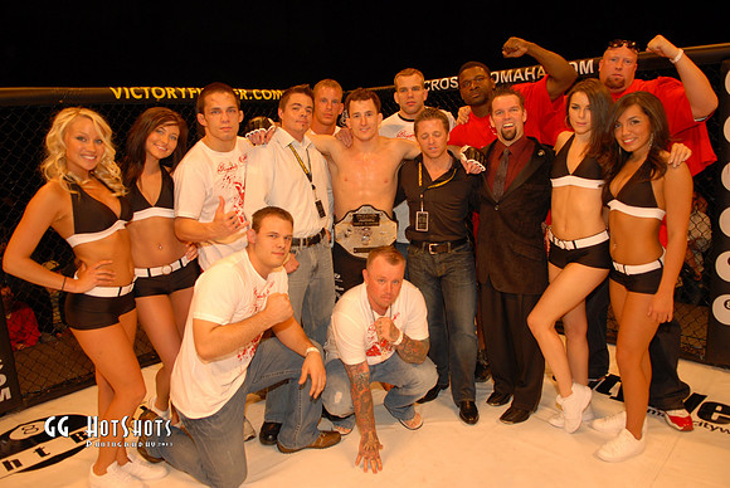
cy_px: 244
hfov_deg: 70.4
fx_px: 518
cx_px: 365
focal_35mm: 26
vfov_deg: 50.5
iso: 200
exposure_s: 1/250
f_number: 3.2
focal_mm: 17
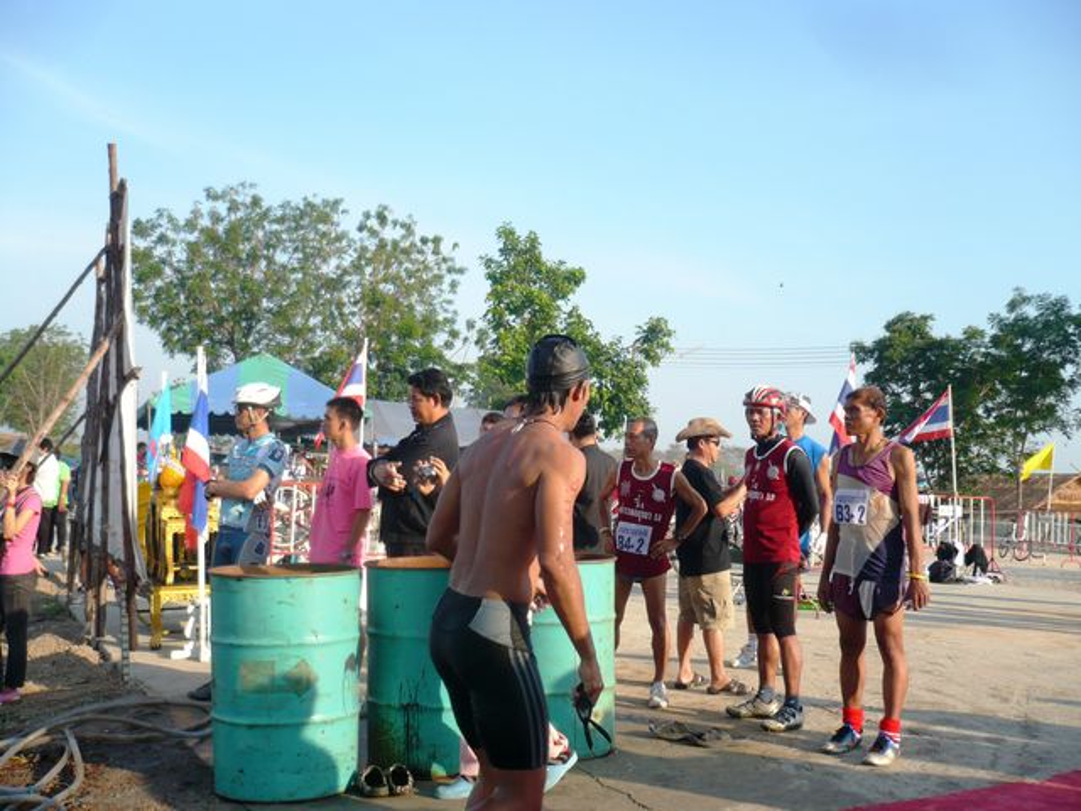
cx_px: 540
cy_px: 406
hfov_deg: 52.6
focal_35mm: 35
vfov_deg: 40.7
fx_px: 1093
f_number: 2.8
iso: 100
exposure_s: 1/500
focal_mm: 5.8
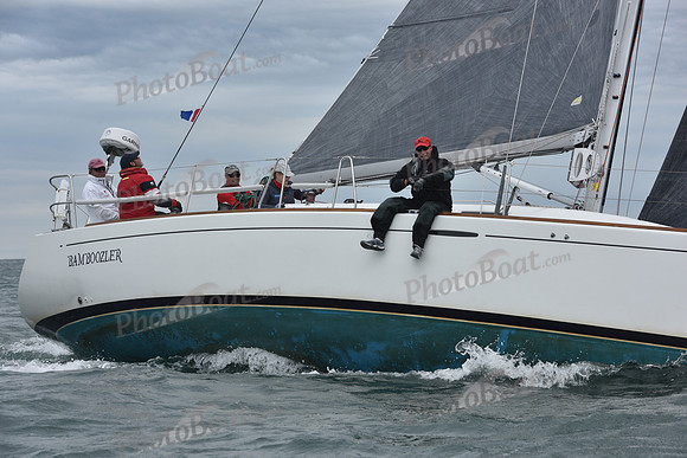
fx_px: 2329
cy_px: 229
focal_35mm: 122
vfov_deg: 11.2
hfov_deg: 16.8
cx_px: 344
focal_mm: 122
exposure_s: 1/1000
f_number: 9
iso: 400
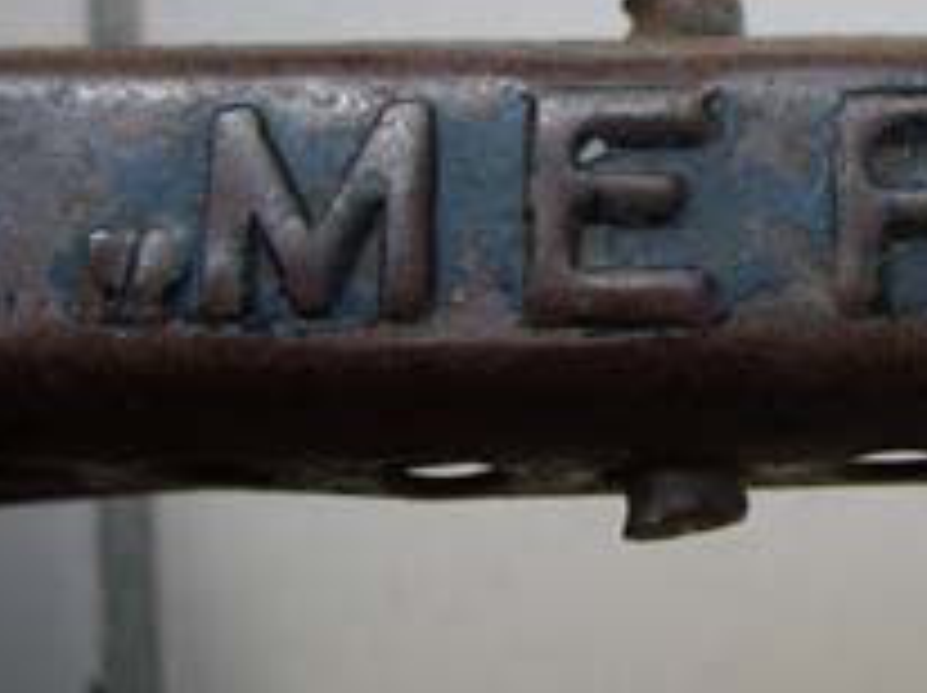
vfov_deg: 21.3
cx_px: 774
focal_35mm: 68
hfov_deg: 27.9
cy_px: 148
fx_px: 1819
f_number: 2.8
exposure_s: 1/180
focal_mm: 5.8
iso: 50
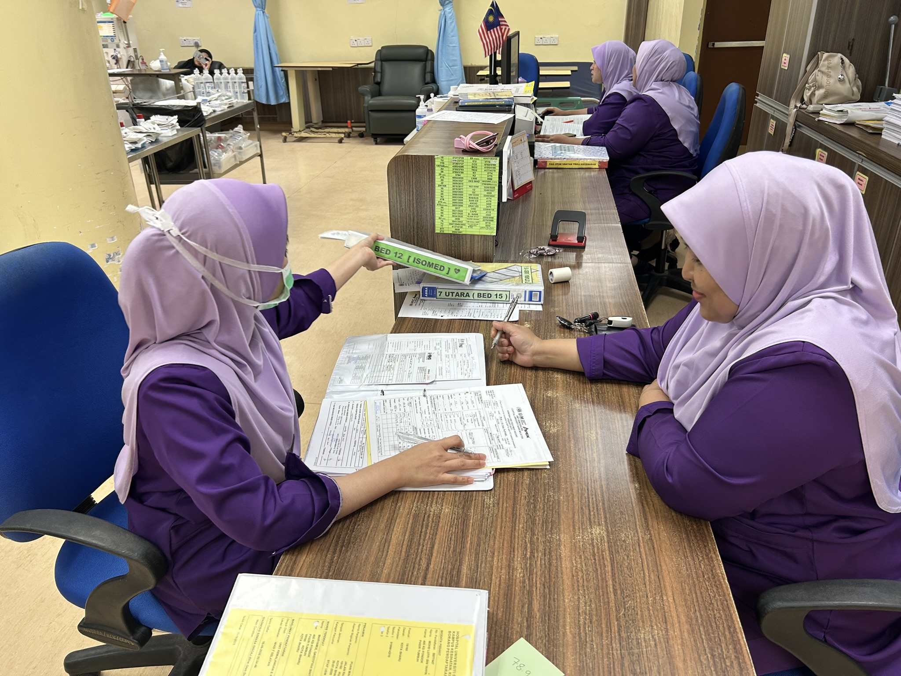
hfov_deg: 67.3
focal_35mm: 26
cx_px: 450
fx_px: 677
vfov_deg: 53.1
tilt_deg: -26.4
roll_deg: +2.1
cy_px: 338
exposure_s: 1/50
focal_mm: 5.7
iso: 80
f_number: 1.5
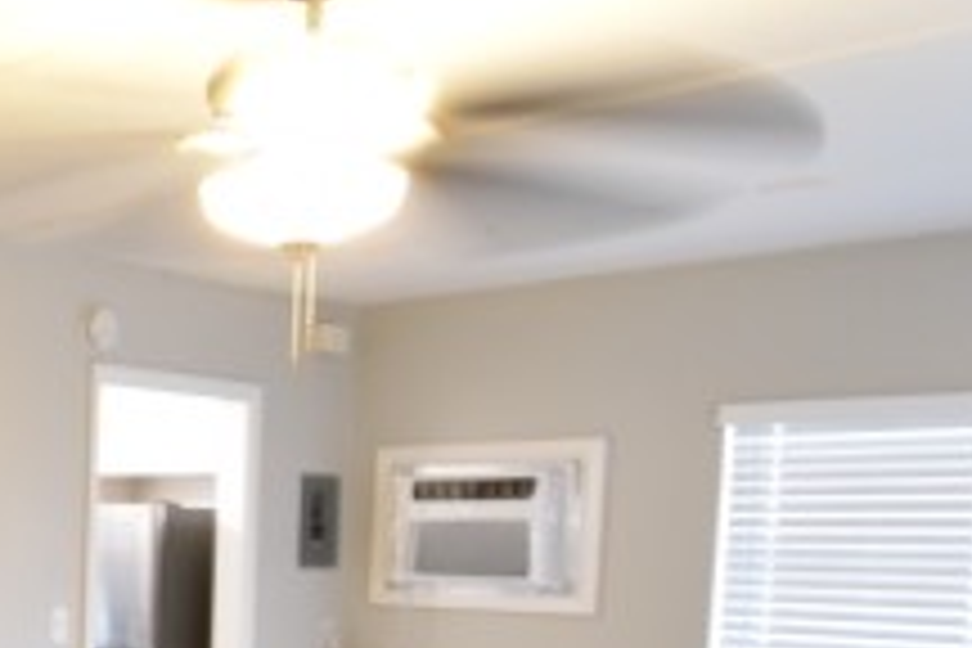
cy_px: 639
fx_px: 1350
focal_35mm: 50
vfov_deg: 25.7
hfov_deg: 33.8
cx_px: -126
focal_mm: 10
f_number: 3.5
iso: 800
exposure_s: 1/15
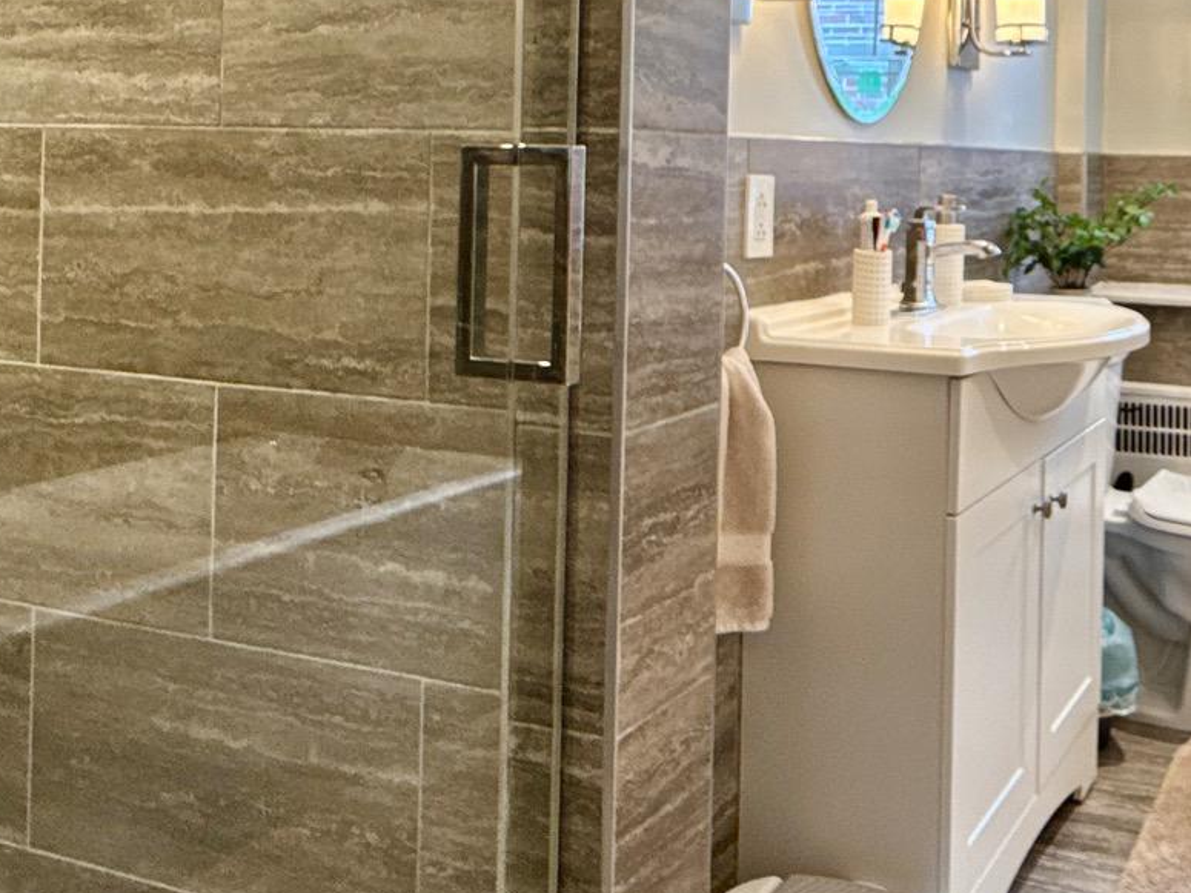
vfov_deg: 37.0
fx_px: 1273
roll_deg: -1.0
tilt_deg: +0.7
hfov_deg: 46.5
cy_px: 152
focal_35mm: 37
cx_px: 1010
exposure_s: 1/40
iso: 80
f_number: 2.2
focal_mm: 2.22
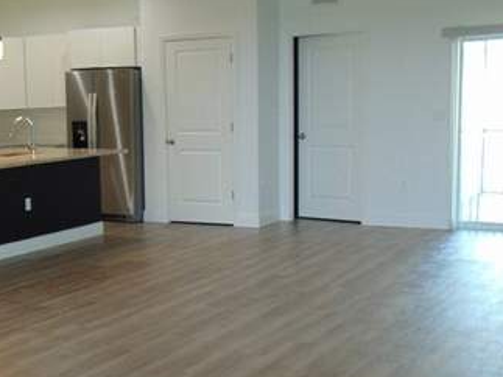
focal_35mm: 62
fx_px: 901
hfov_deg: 30.1
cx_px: 72
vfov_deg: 23.6
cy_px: 237
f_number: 3
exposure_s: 1/30
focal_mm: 4.5
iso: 100
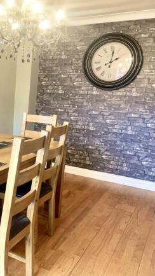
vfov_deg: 52.8
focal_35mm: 38
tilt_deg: -9.7
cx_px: -17
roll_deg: -1.9
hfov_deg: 28.3
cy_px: 138
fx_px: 278
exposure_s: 1/50
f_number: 1.8
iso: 125
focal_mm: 4.25
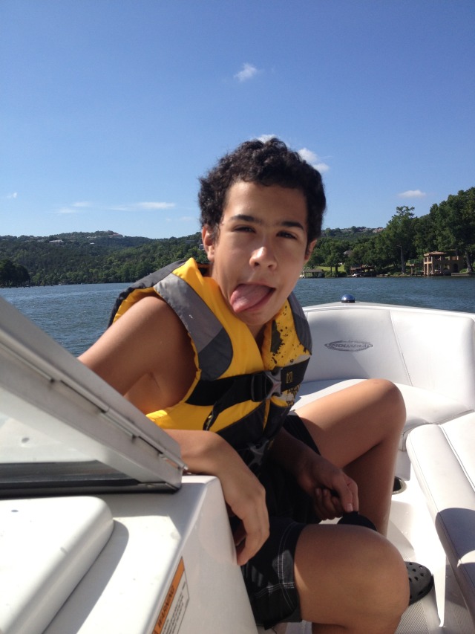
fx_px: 640
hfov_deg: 40.7
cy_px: 317
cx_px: 238
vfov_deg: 52.6
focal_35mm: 35
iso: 50
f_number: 2.4
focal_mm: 4.28
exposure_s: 1/1783
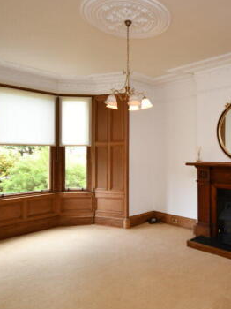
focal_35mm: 27
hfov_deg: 48.6
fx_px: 241
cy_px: 148
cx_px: 182
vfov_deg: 65.3
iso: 280
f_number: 4
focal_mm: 10
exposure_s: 1/60
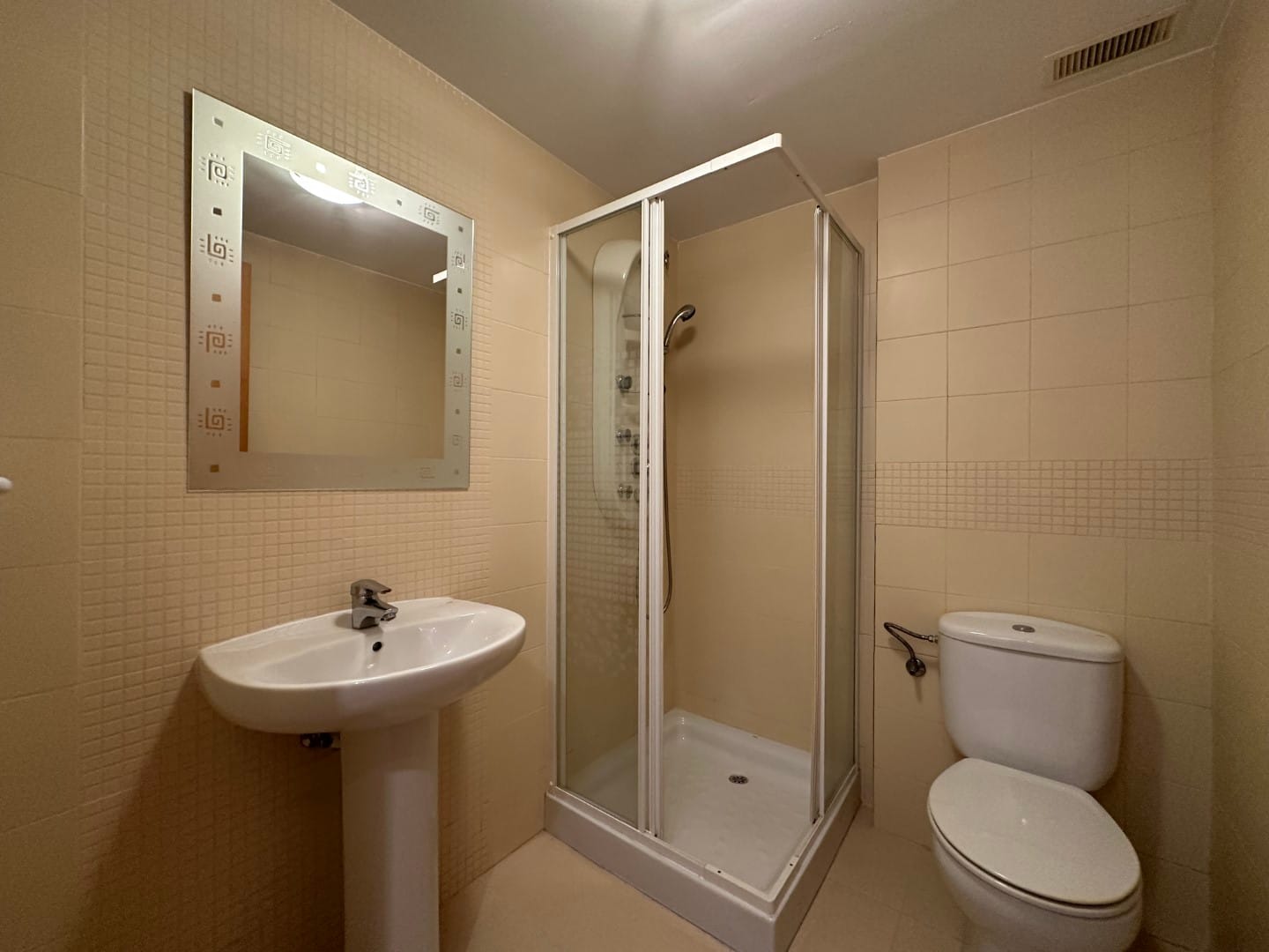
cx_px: 634
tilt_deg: +0.0
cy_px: 476
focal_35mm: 14
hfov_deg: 102.1
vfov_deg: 85.7
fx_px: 513
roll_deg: +0.1
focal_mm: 2.22
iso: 250
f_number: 2.2
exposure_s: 1/50
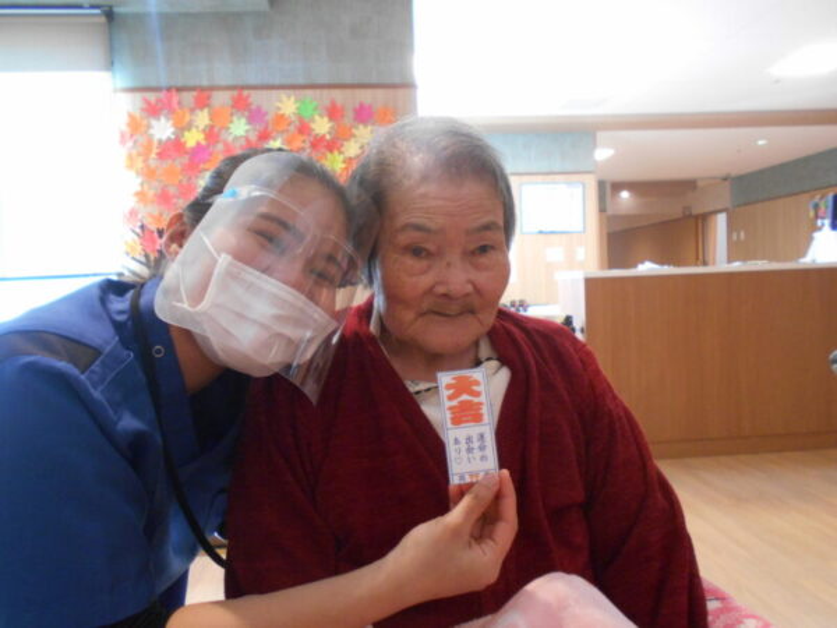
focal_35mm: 26
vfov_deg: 53.1
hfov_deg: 67.3
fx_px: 629
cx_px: 418
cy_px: 314
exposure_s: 1/30
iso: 400
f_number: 3.2
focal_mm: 4.6
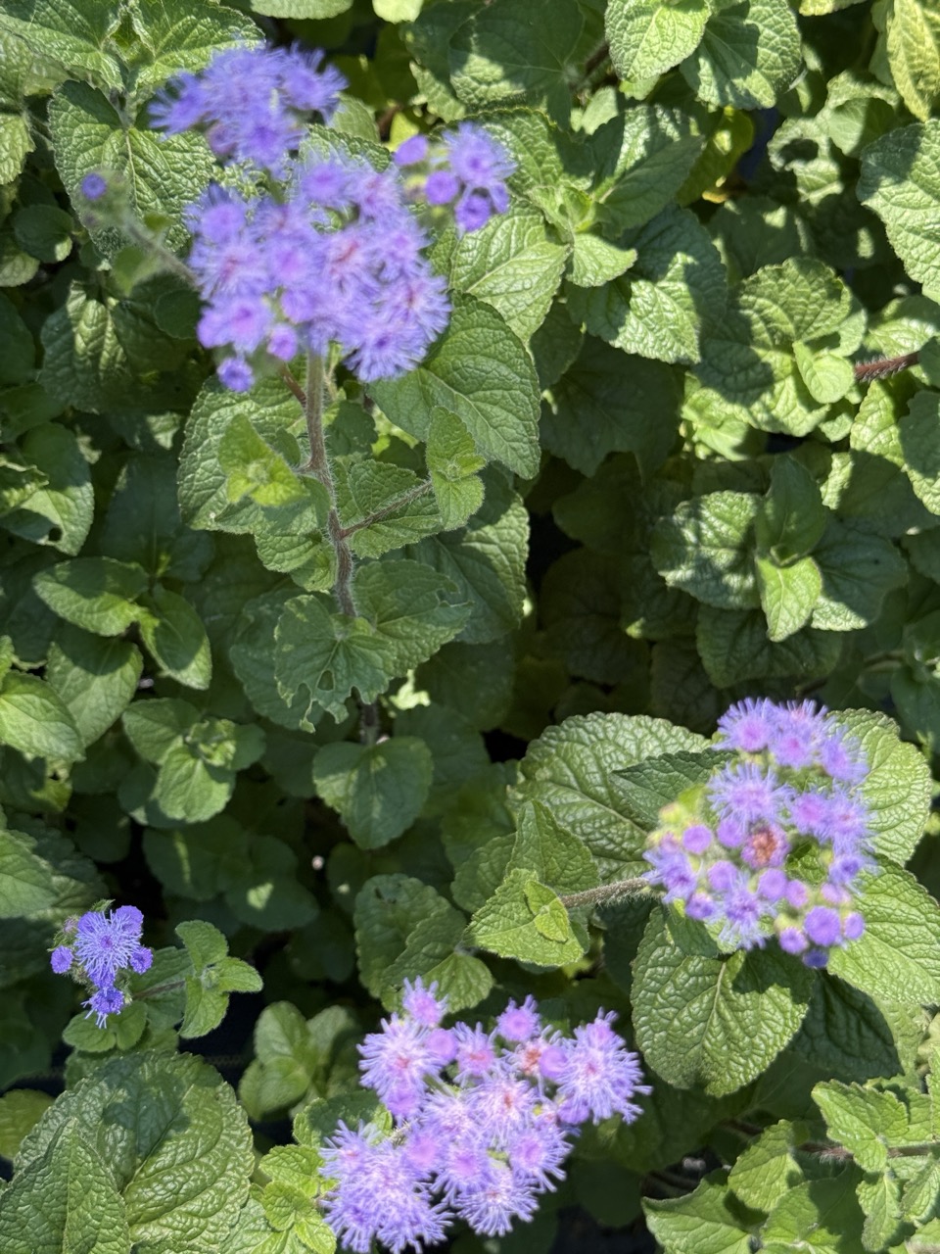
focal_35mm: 48
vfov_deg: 39.7
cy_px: 627
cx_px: 470
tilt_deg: -70.6
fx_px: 1738
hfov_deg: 30.3
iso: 64
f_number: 1.78
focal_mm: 6.76
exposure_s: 1/1222
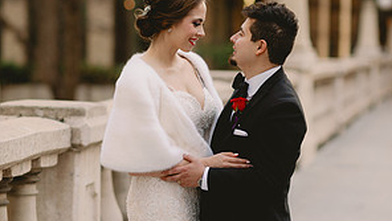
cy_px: 163
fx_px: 1404
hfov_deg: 15.9
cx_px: 197
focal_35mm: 135
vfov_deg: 9.0
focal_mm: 85
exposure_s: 1/500
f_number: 2.2
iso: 320
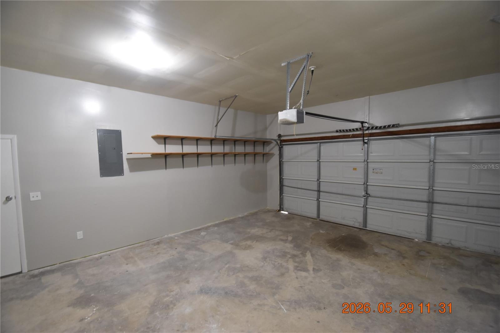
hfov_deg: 100.4
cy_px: 166
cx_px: 250
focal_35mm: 15
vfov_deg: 77.3
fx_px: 208
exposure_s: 1/10
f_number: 3.5
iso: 800
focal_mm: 10
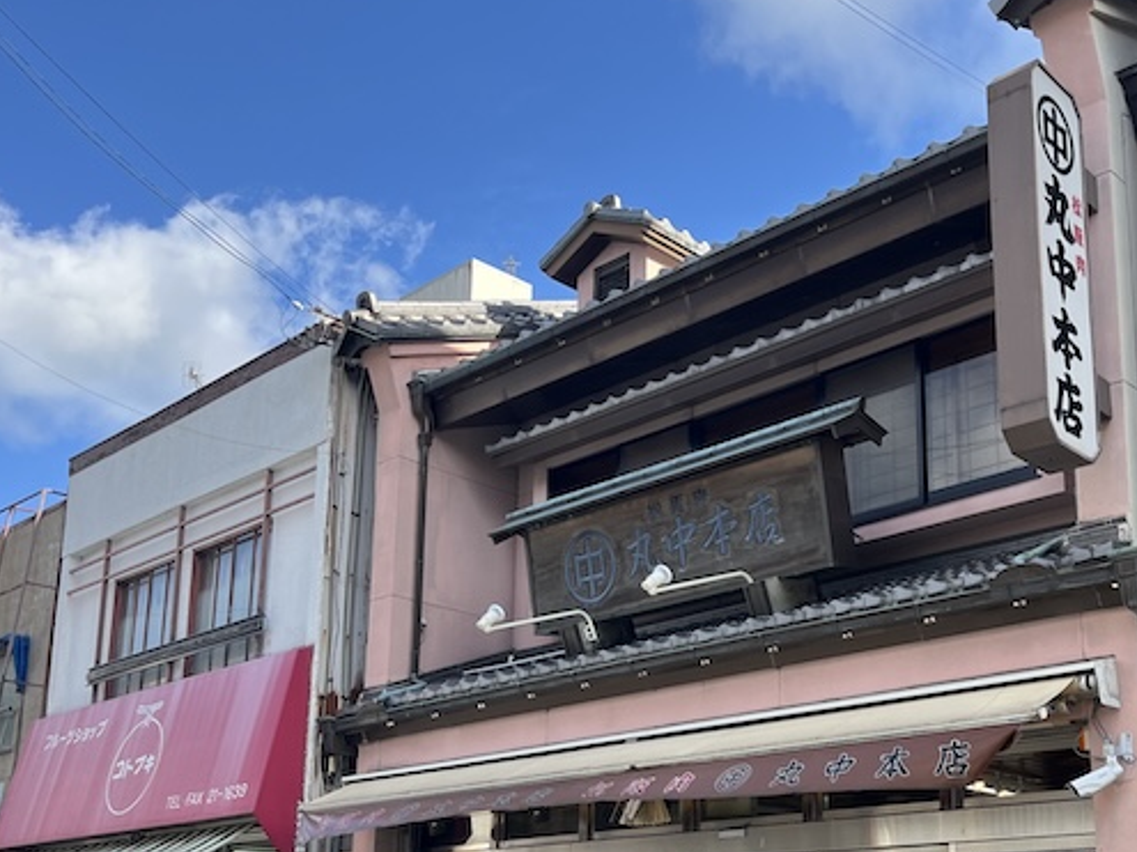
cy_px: 655
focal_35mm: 42
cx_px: 712
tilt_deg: +11.8
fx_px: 1379
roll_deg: +0.3
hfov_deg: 44.4
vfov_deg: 33.5
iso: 50
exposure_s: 1/878
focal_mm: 5.1
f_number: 1.6
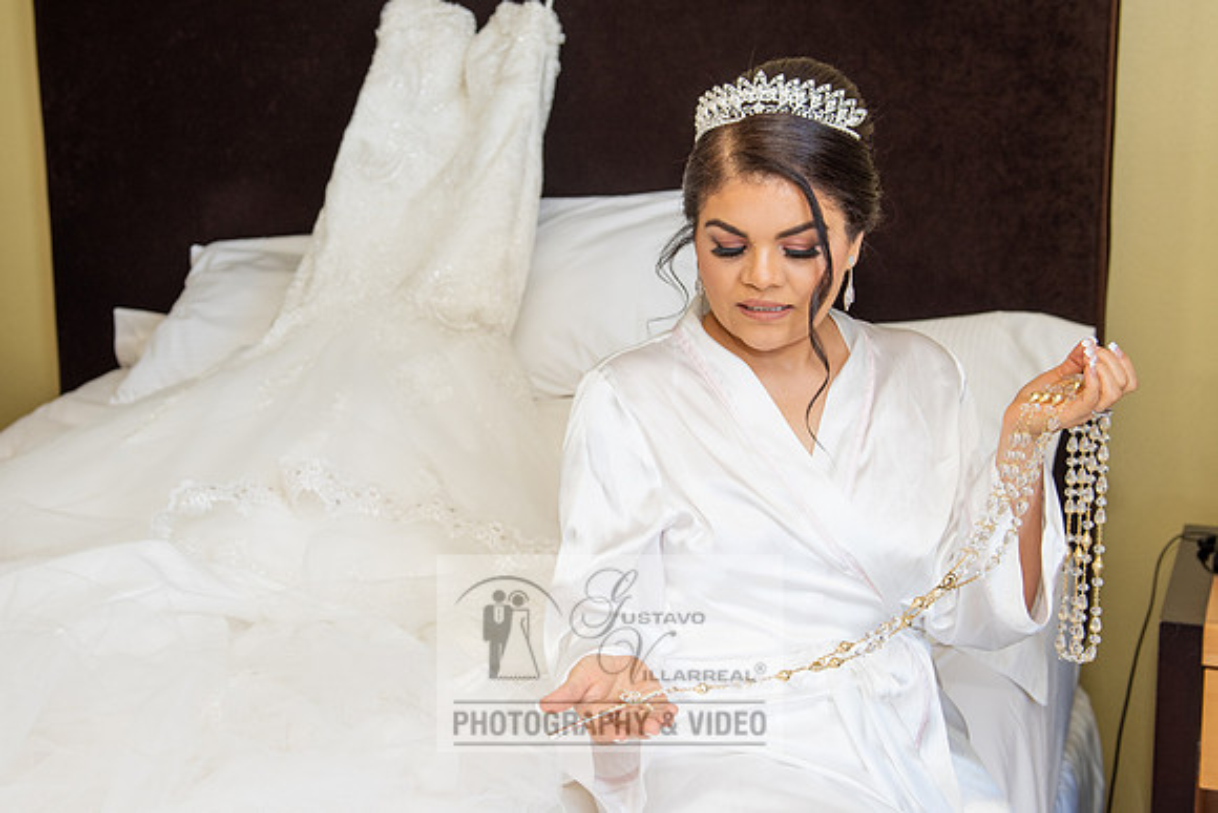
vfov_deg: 25.3
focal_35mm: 54
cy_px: 378
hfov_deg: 37.1
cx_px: 496
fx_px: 1811
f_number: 4
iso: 320
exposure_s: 1/125
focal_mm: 38
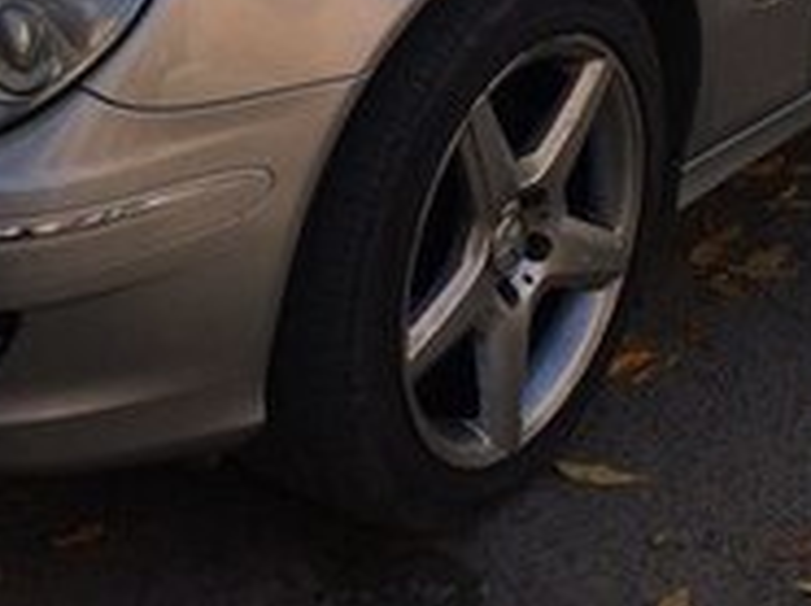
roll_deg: -2.5
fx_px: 2410
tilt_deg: -17.9
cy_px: -159
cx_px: 493
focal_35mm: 103
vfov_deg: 13.8
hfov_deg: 19.1
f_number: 2.2
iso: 32
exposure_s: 1/1244
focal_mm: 4.15
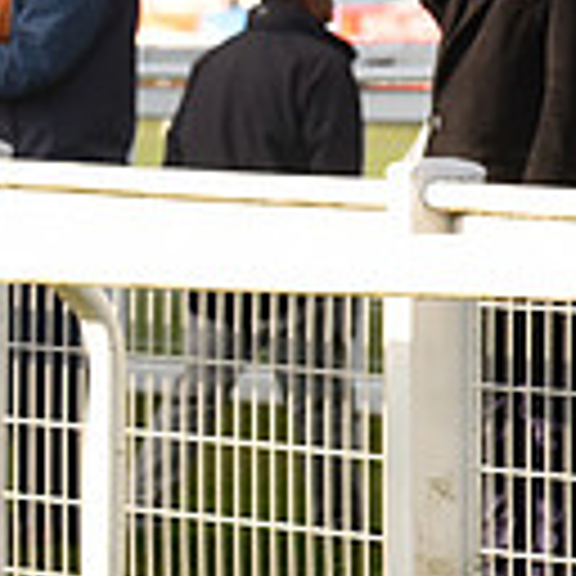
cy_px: 236
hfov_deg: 2.8
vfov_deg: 2.8
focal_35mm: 615
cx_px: -688
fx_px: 11578
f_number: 5.6
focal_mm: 160
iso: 800
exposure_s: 1/1600
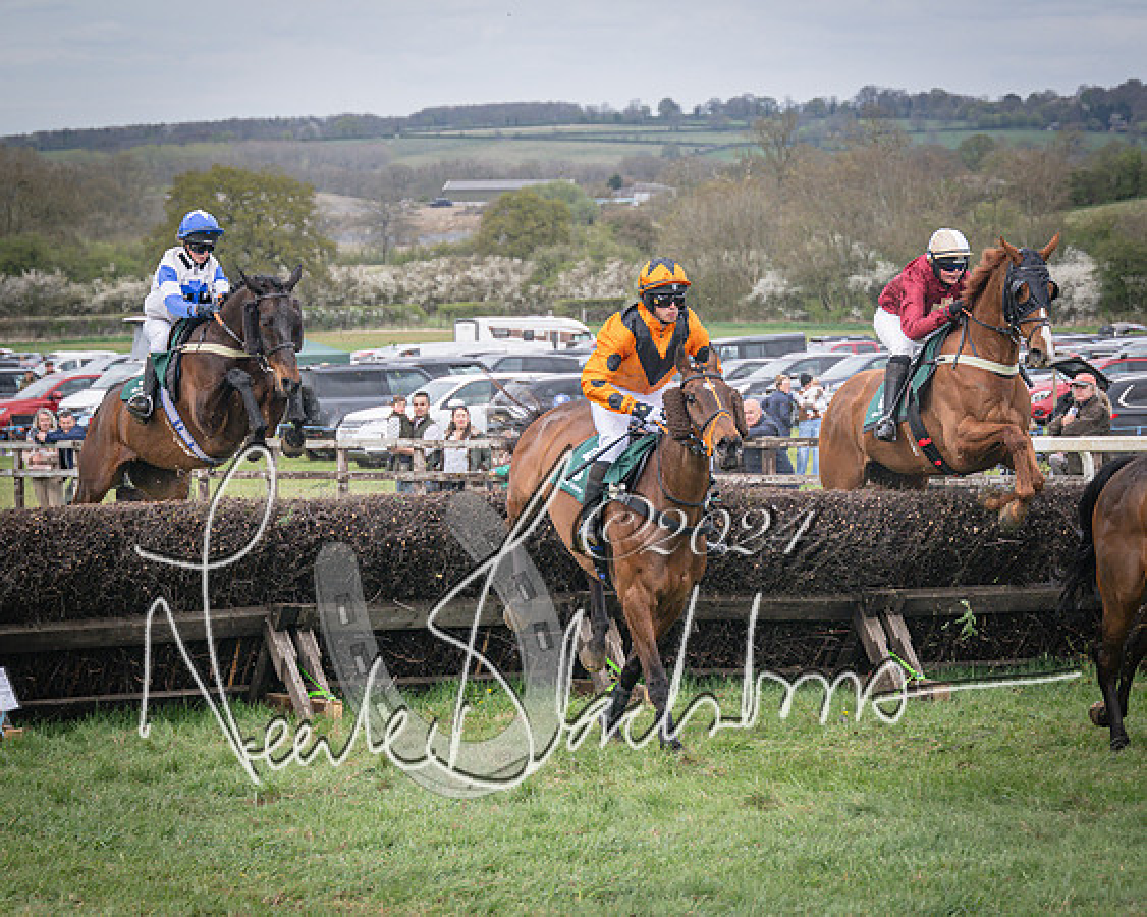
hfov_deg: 11.8
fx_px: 5548
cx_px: 792
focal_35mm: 163
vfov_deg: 9.4
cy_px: 422
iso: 400
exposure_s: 1/800
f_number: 5
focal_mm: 98
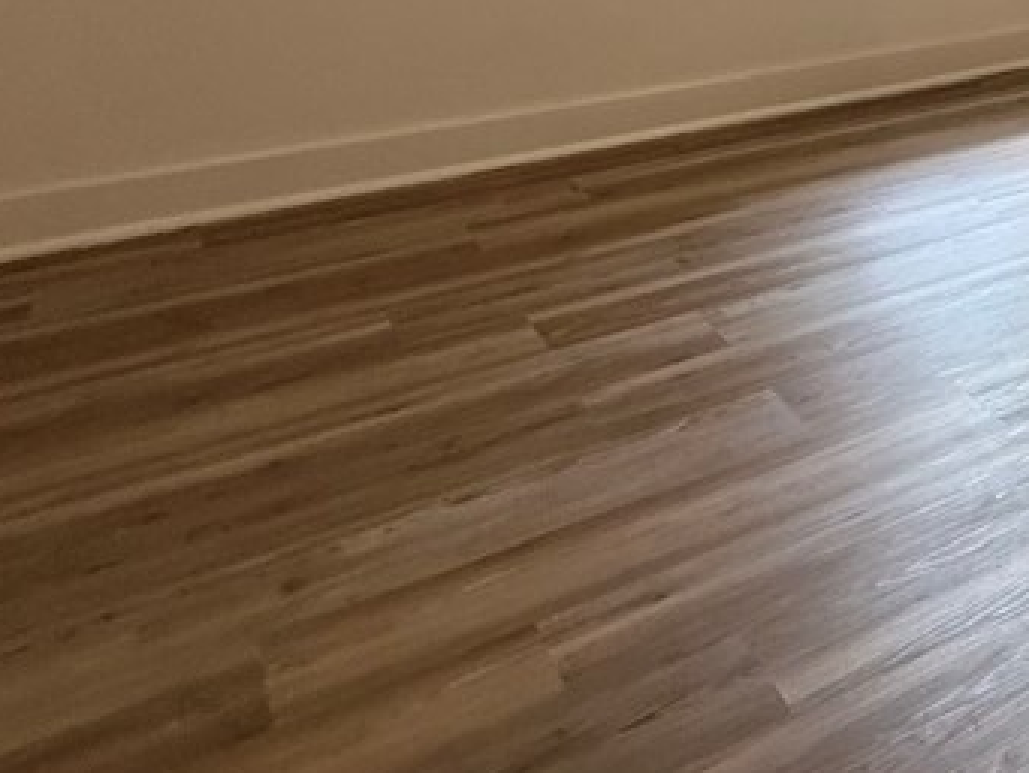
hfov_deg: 38.3
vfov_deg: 28.8
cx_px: 1089
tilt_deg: -3.6
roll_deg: -2.3
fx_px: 1249
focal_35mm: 42
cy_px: -199
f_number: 2.2
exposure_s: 1/60
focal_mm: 2.22
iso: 250
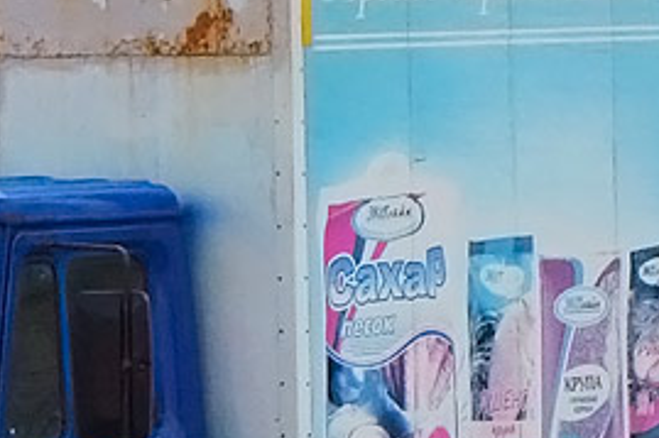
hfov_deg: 6.0
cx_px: -122
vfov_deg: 4.0
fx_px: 6293
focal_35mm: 344
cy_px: 294
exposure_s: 1/500
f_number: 8
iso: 125
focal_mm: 28.5
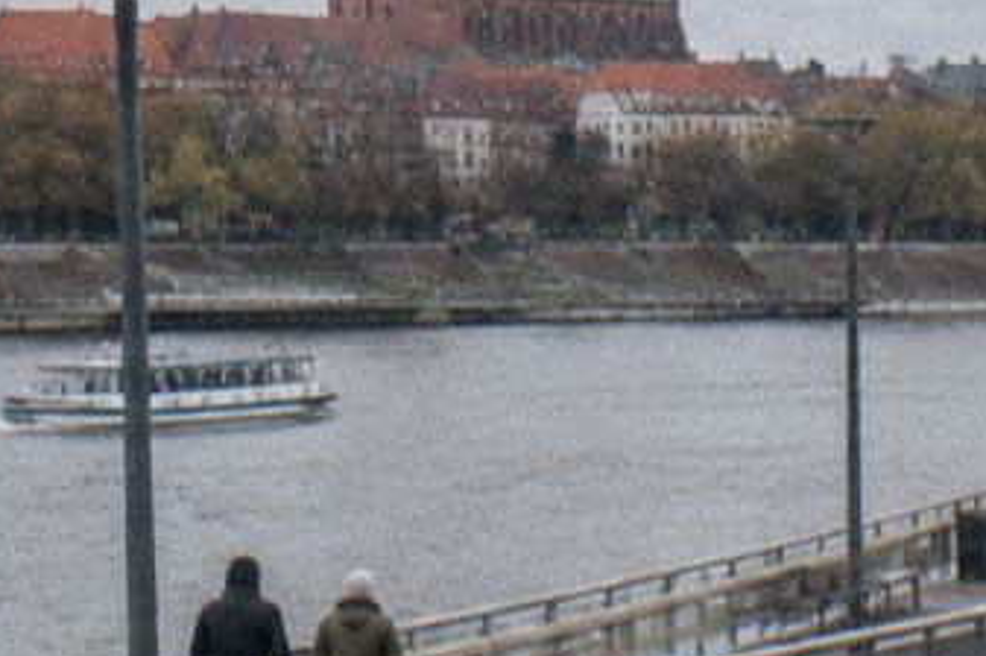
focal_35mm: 208
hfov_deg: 9.7
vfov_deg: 6.6
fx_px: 5691
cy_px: 524
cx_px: 1243
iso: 320
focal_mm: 70
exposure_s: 1/2500
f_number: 5
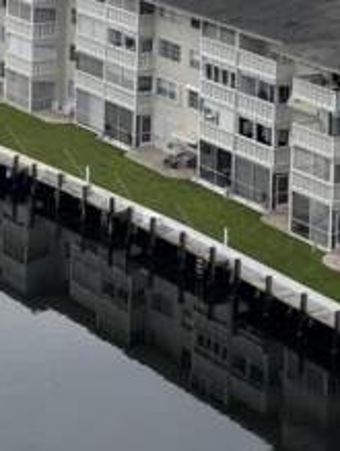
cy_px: -198
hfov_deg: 10.6
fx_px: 1828
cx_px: 177
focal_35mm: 140
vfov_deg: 13.4
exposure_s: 1/4049
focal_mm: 6.76
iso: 64
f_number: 1.78
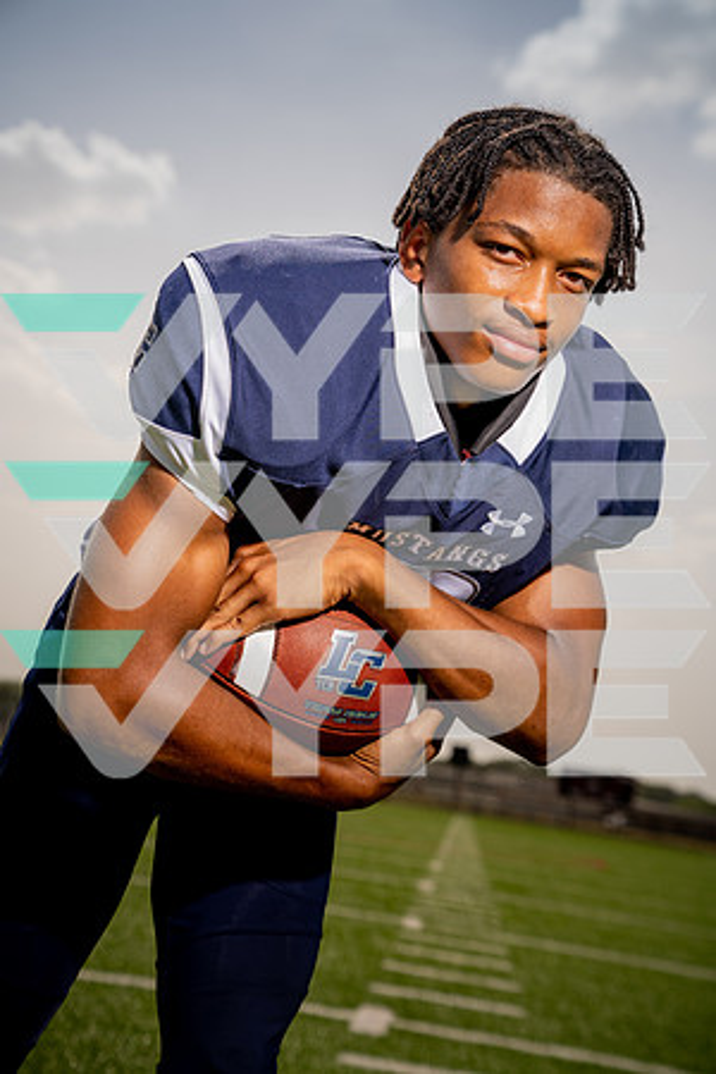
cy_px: 537
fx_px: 1700
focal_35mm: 57
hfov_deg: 23.8
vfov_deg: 35.1
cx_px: 358
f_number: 4.5
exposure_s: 1/800
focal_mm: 57
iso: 100
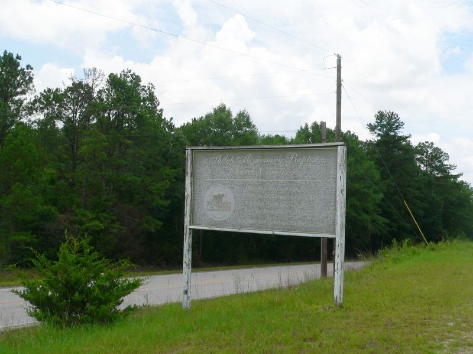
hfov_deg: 44.8
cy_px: 177
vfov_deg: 34.3
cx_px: 236
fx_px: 574
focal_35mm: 42
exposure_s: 1/640
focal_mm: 7
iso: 80
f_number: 4
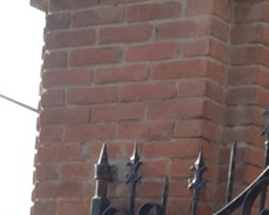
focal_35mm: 154
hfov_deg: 12.5
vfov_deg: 9.2
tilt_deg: -8.5
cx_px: 152
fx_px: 1227
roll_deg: -4.8
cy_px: 479
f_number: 2.4
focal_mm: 3.3
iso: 25
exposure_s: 1/331
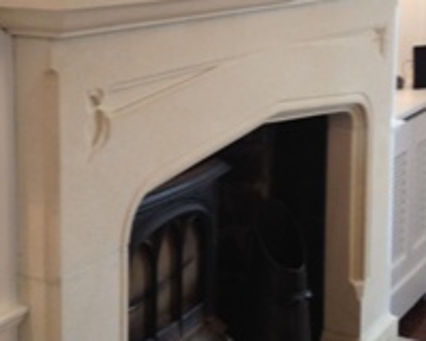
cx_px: 197
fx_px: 970
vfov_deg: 19.6
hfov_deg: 24.8
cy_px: 51
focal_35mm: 77
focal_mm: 4.28
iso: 100
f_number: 2.4
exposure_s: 1/20
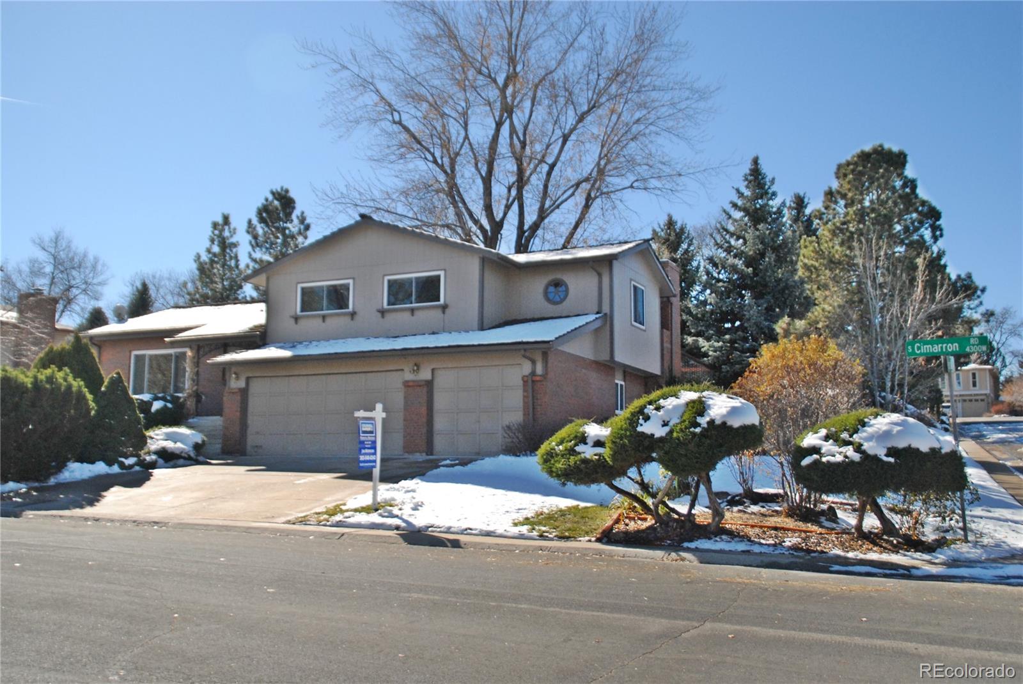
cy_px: 342
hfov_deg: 51.2
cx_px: 512
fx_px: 1067
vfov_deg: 35.6
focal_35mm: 38
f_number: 5
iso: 400
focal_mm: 25
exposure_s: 1/2500
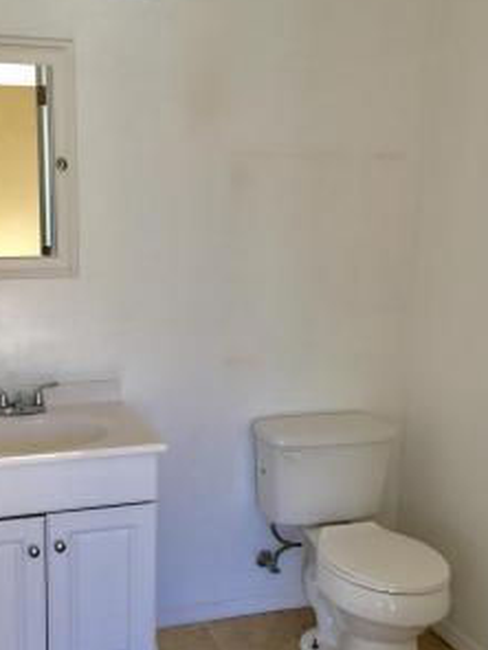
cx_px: 169
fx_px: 883
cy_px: 389
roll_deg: -1.6
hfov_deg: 30.7
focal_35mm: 47
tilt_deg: -12.1
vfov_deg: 40.3
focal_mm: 4.15
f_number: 2.2
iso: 32
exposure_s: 1/40
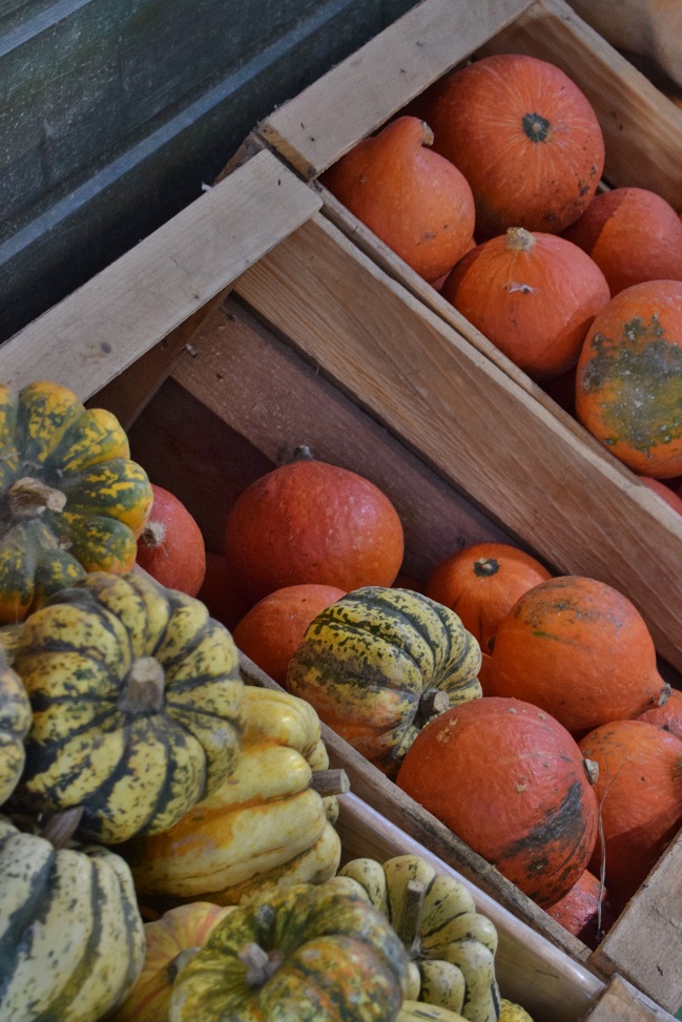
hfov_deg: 12.3
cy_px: 568
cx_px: 474
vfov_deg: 18.4
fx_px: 3153
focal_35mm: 111
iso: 1400
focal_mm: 48
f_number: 4.8
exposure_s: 1/60
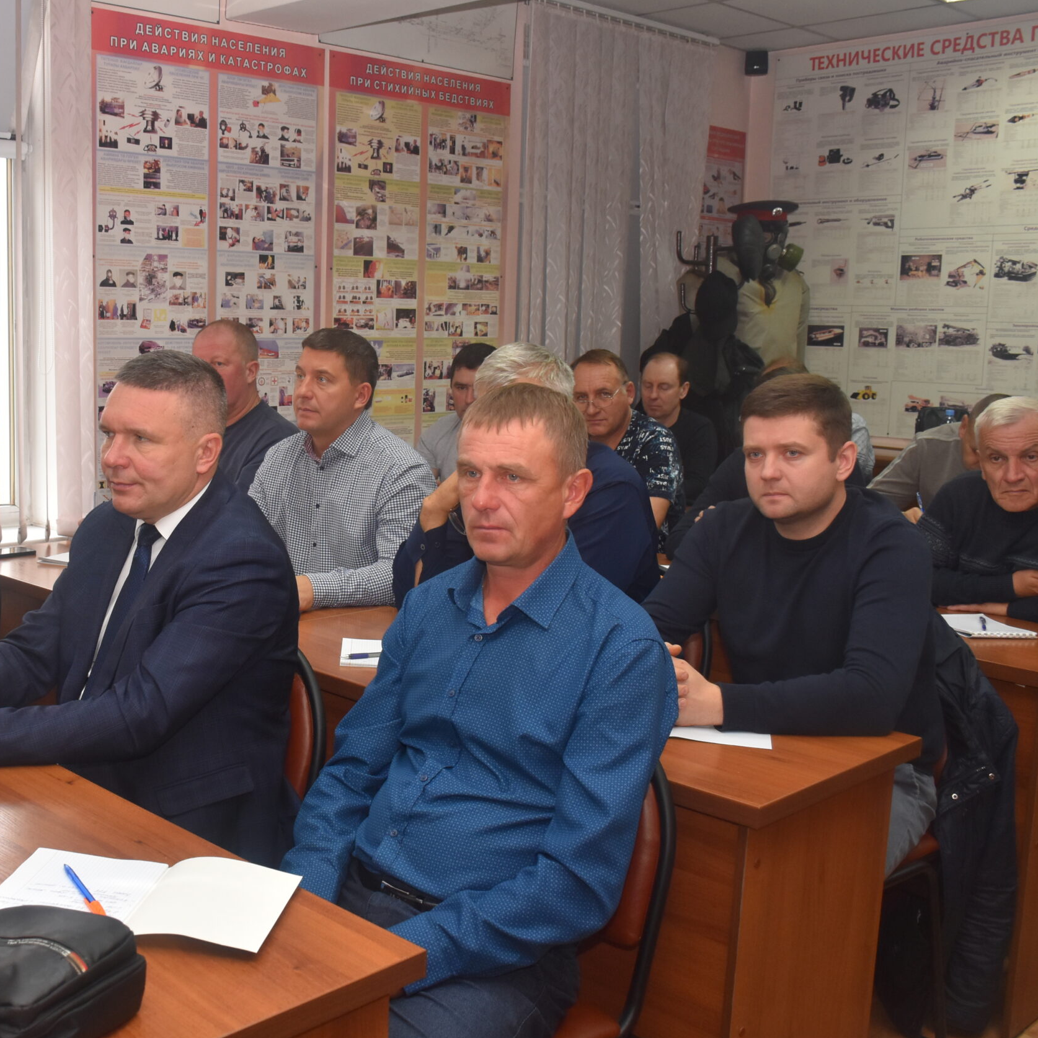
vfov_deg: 42.8
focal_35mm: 39
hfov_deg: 42.1
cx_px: 321
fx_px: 1323
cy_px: 518
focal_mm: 20
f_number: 5
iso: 800
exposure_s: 1/100
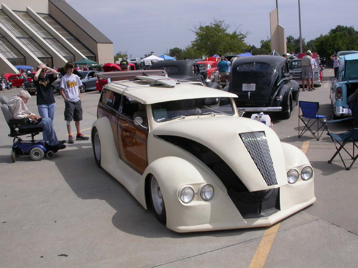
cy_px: 134
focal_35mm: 38
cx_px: 179
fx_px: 393
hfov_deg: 49.0
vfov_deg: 37.7
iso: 100
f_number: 7.5
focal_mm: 7.85
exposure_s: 1/619
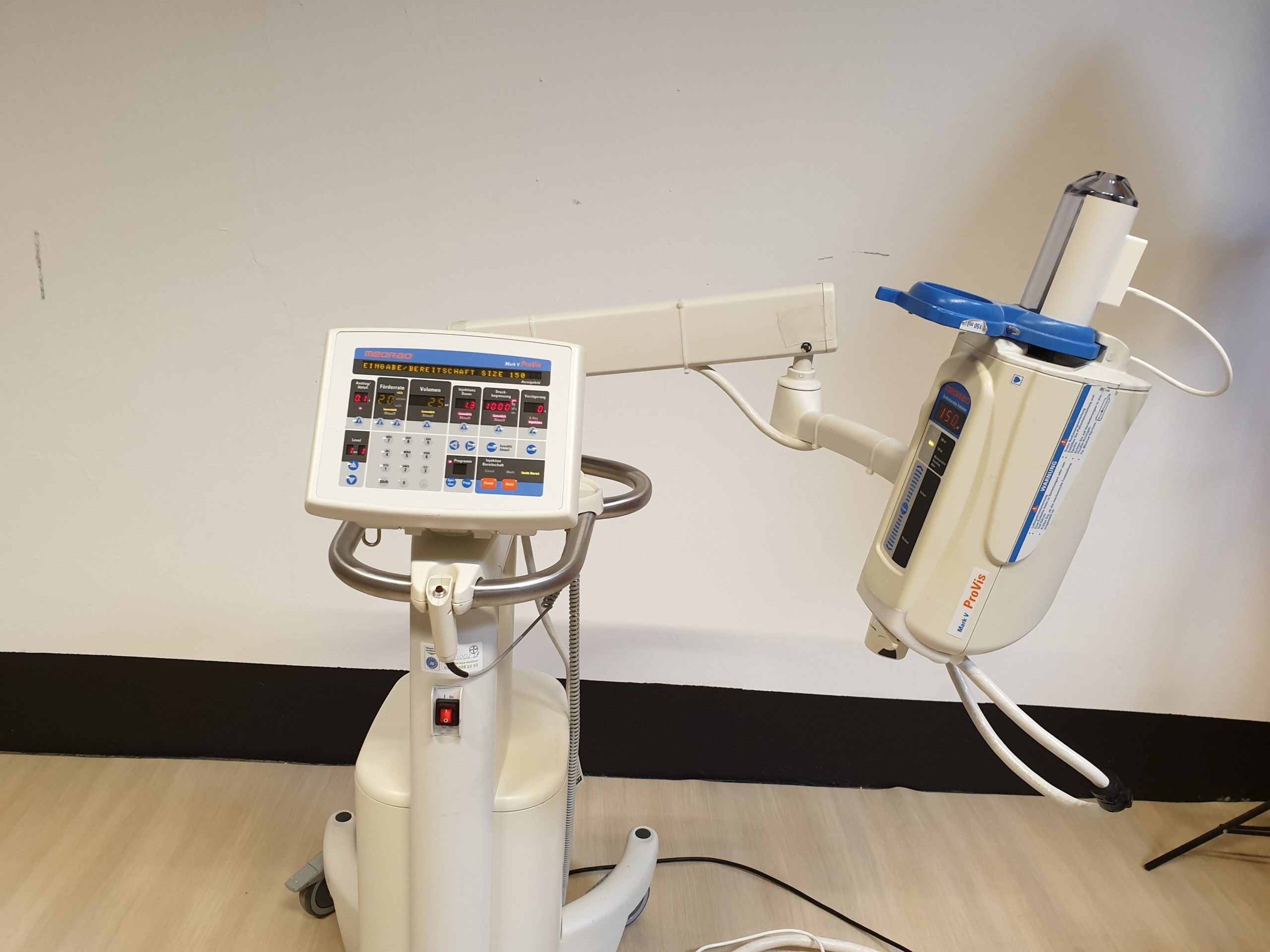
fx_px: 954
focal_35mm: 26
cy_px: 476
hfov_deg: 67.3
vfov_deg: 53.1
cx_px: 635
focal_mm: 4.3
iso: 200
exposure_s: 1/50
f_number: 2.4
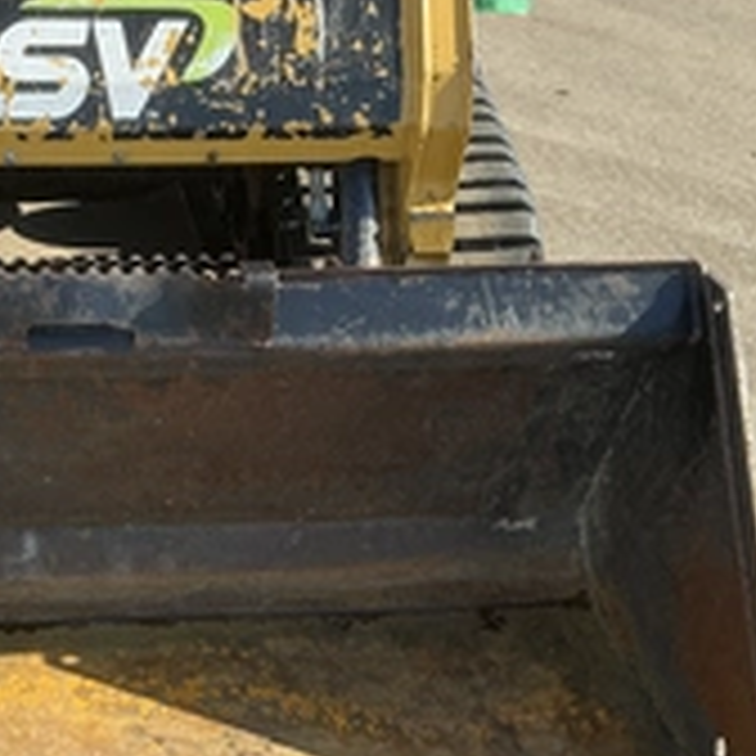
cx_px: 94
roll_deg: -1.5
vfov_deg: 28.5
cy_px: 590
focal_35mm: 59
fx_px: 1458
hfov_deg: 28.1
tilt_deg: -33.7
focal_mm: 3
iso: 25
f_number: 1.8
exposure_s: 1/759
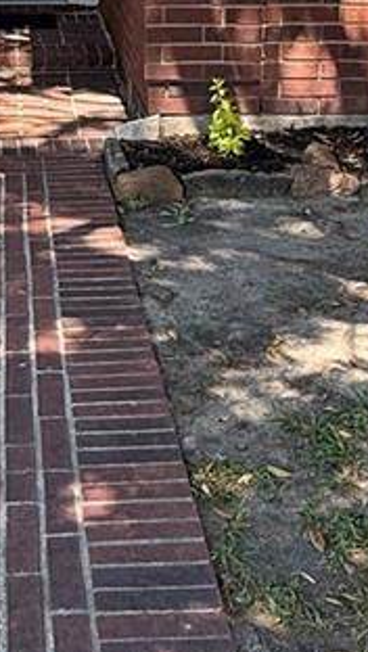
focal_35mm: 75
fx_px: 1298
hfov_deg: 16.0
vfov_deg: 25.8
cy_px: -86
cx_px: 56
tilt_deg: -4.0
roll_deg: -0.9
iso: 64
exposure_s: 1/250
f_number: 2.2
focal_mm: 2.22
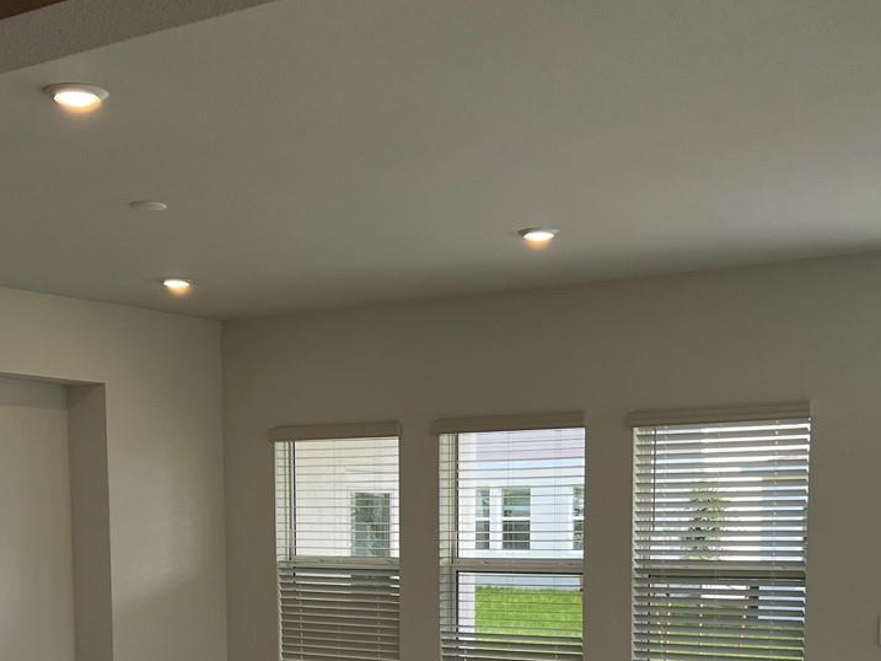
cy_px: 663
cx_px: 444
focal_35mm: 58
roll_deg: +0.2
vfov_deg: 24.1
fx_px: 1476
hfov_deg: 33.2
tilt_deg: -5.0
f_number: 1.5
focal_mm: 5.7
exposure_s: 1/480
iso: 50
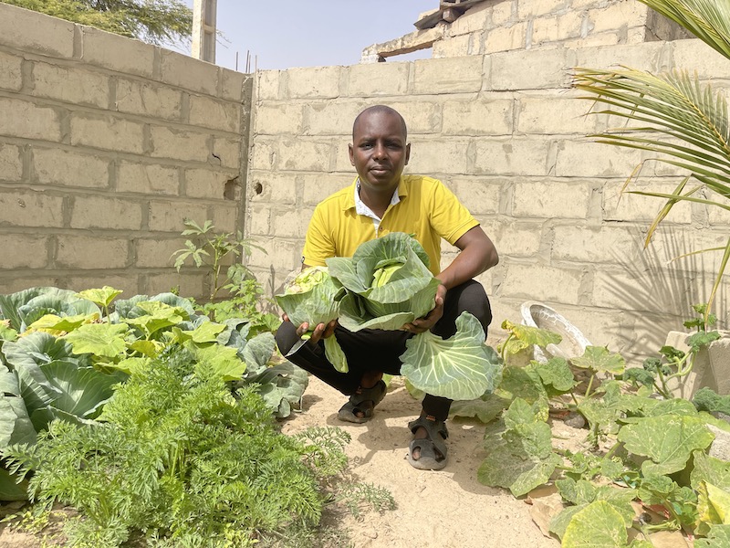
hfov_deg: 69.4
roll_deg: -4.4
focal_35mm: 25
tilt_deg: -5.7
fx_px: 527
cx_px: 365
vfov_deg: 54.9
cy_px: 274
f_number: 1.6
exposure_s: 1/3344
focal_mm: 5.1
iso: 32
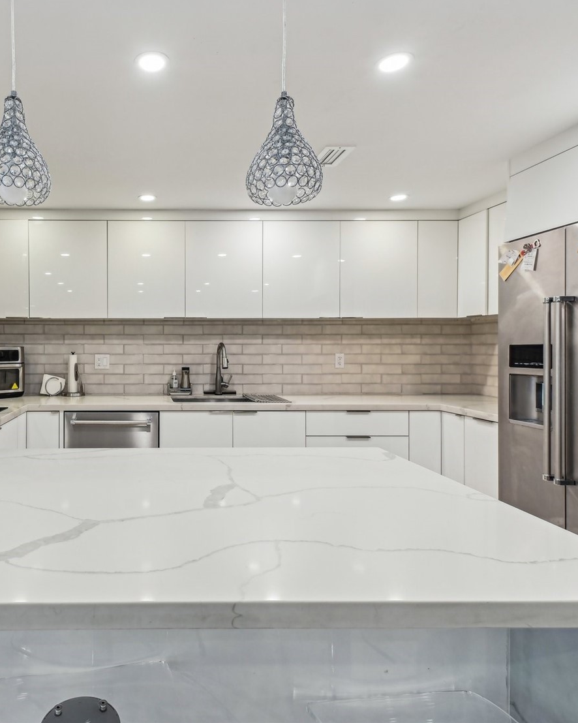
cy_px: 355
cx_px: 144
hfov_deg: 57.8
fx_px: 492
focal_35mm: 23
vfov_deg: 72.6
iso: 220
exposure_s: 1/15
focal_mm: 16
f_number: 7.1
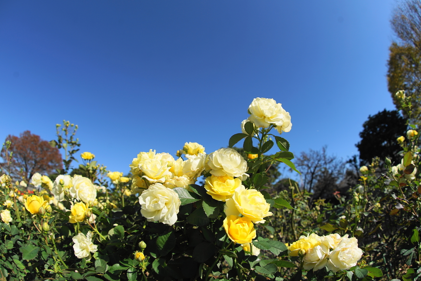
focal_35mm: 16
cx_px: 210
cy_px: 140
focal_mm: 16
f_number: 5.6
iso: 100
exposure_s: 1/640
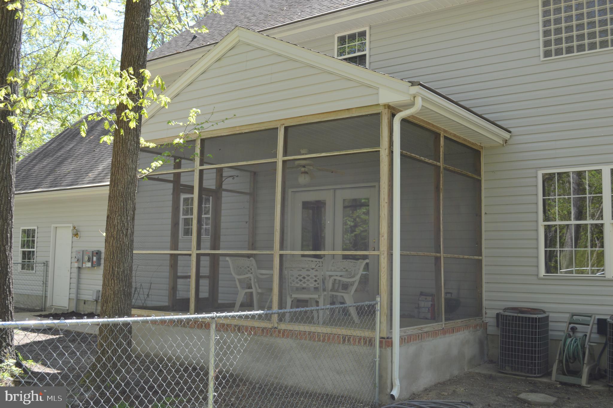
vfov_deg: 36.8
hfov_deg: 53.2
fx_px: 612
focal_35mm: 36
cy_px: 204
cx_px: 306
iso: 110
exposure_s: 1/125
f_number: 5.6
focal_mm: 24
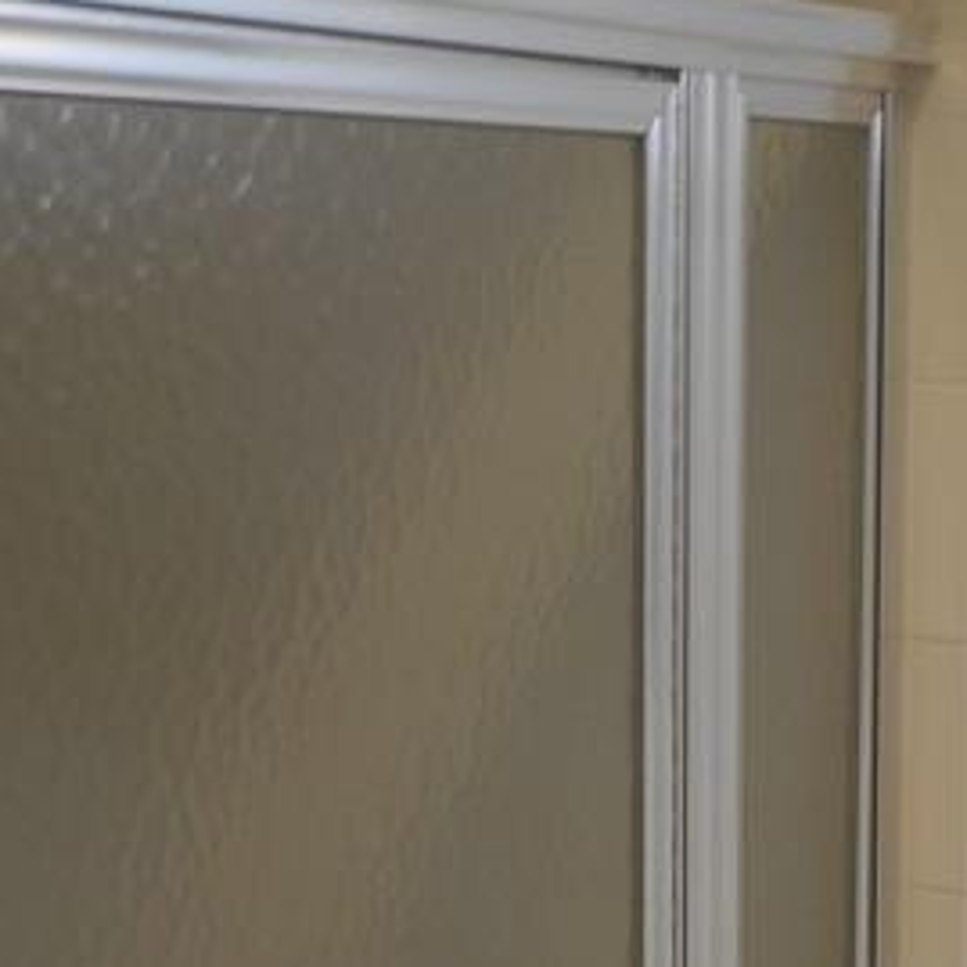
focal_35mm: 84
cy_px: 726
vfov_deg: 20.5
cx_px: 798
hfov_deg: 20.4
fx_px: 2655
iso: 80
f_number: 3.7
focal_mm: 4.5
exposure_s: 1/30
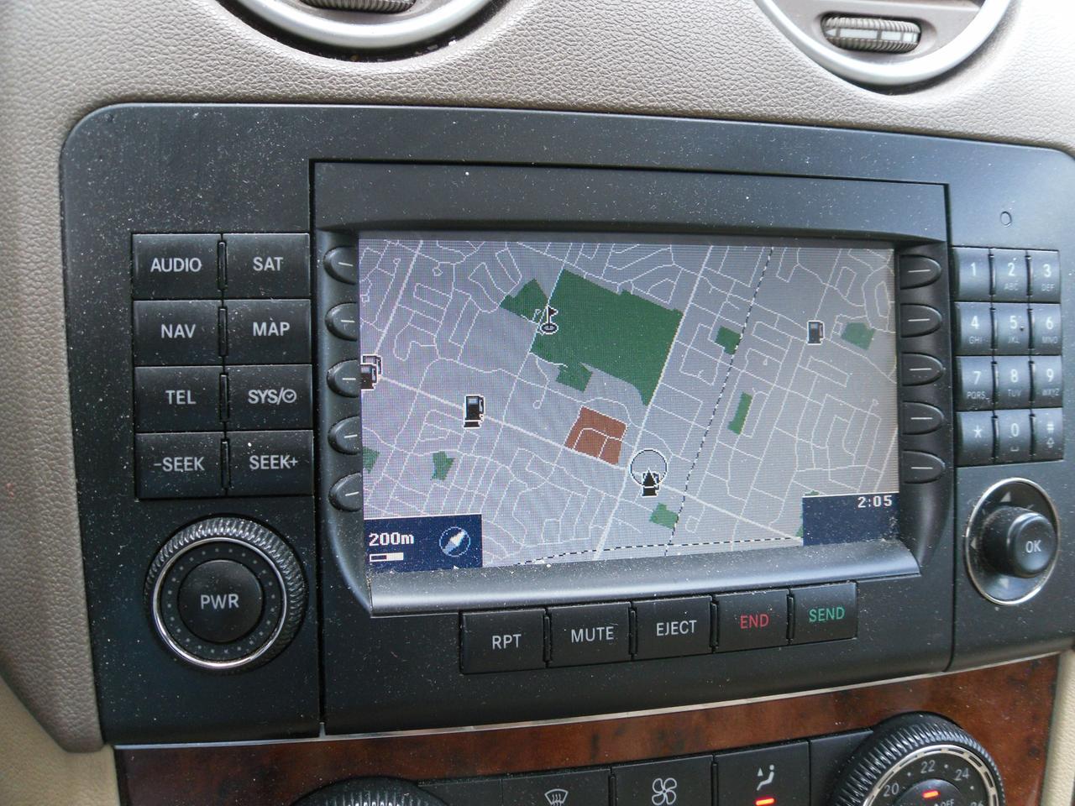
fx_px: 1087
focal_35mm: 35
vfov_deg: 40.7
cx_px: 538
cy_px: 403
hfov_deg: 52.6
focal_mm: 6.3
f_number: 3.5
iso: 100
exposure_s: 1/53
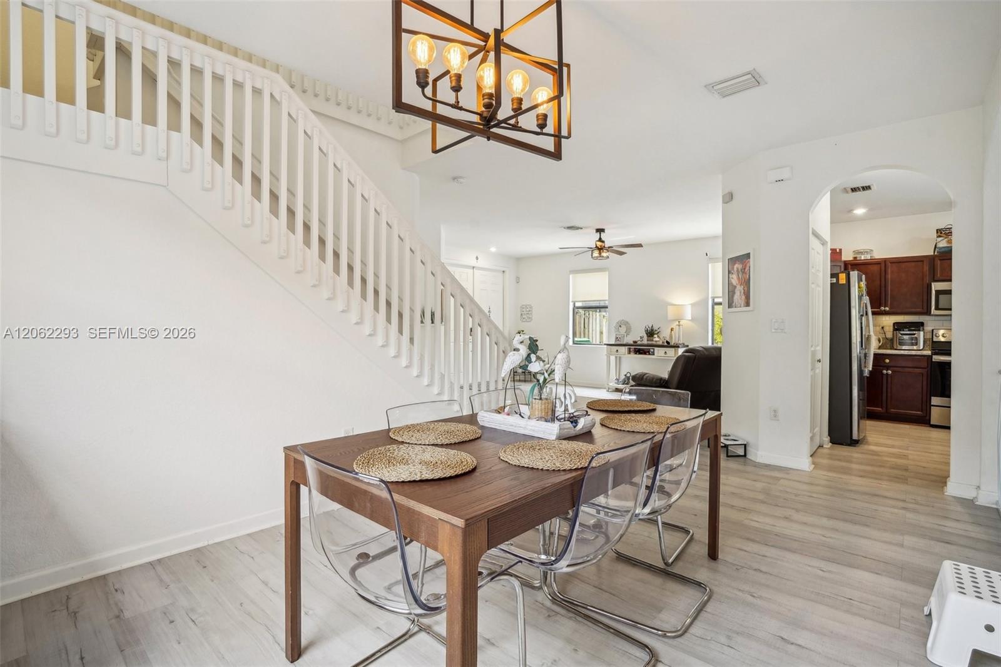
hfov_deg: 96.7
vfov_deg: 73.7
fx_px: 445
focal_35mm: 16
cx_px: 500
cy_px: 334
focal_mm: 16
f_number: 8
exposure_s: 1/20
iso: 400
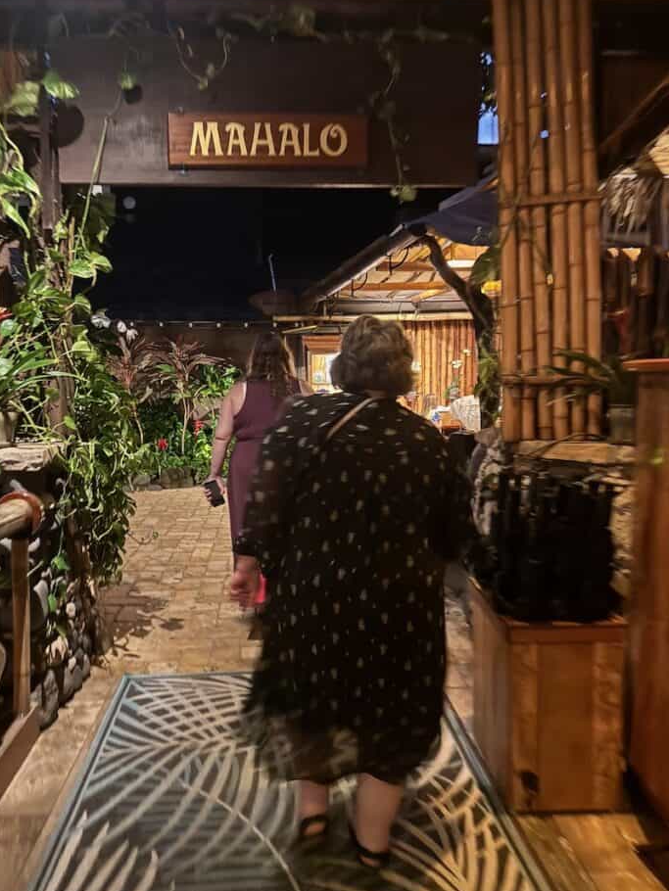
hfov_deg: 51.3
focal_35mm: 27
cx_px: 310
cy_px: 444
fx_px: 695
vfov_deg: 65.3
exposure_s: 1/20
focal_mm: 6.76
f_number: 1.78
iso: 1600
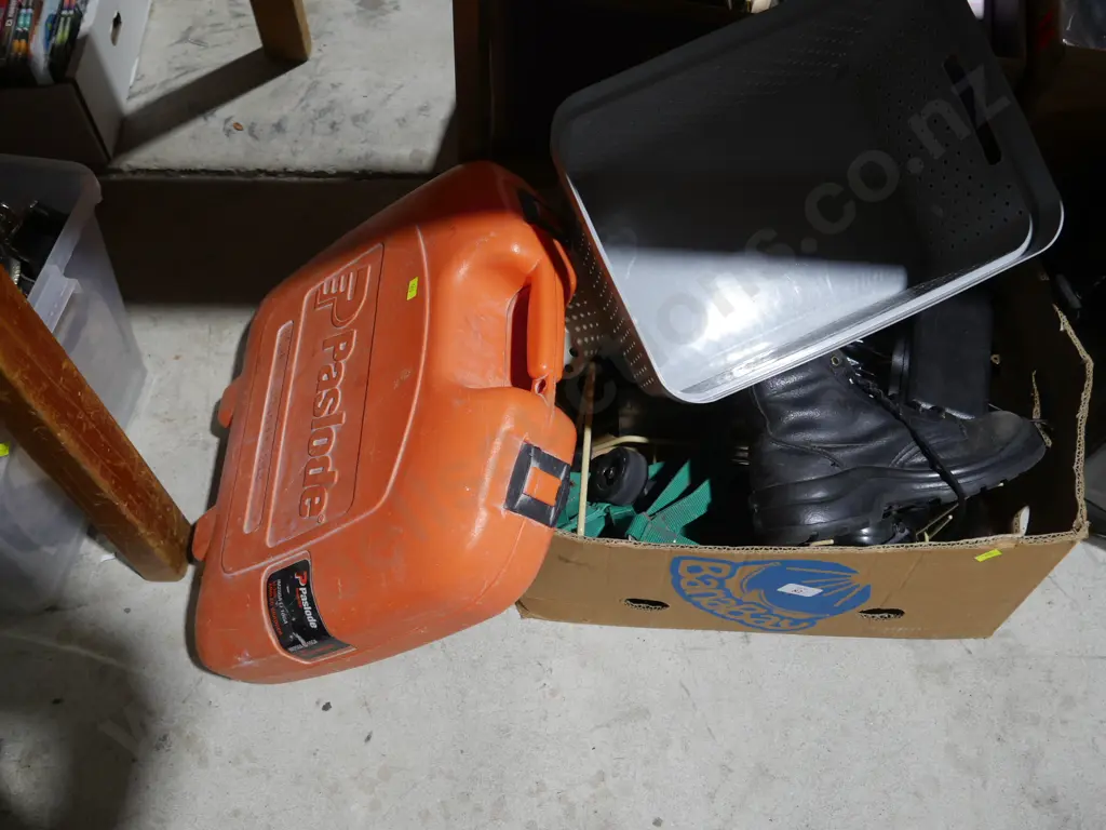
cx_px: 553
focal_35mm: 32
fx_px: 1022
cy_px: 415
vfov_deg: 44.2
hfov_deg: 56.8
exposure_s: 1/60
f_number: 3.6
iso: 320
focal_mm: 16
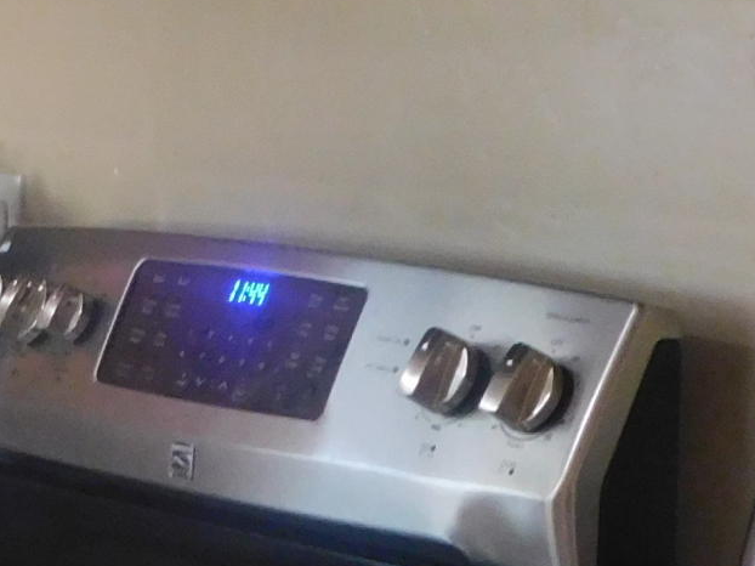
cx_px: -629
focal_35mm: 193
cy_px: 124
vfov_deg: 7.7
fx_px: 4208
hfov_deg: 9.7
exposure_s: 1/13
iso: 400
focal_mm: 7.1
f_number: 3.6
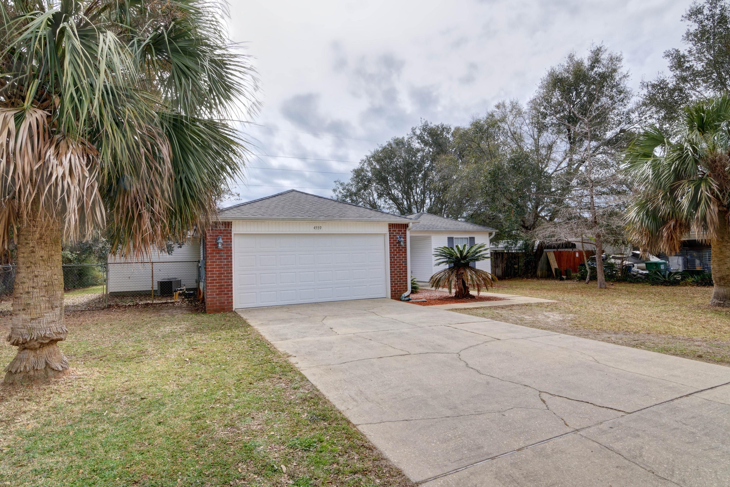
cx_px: 365
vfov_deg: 64.6
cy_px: 244
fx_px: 385
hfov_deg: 86.9
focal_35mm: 19
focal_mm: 13
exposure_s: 1/60
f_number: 22
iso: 100
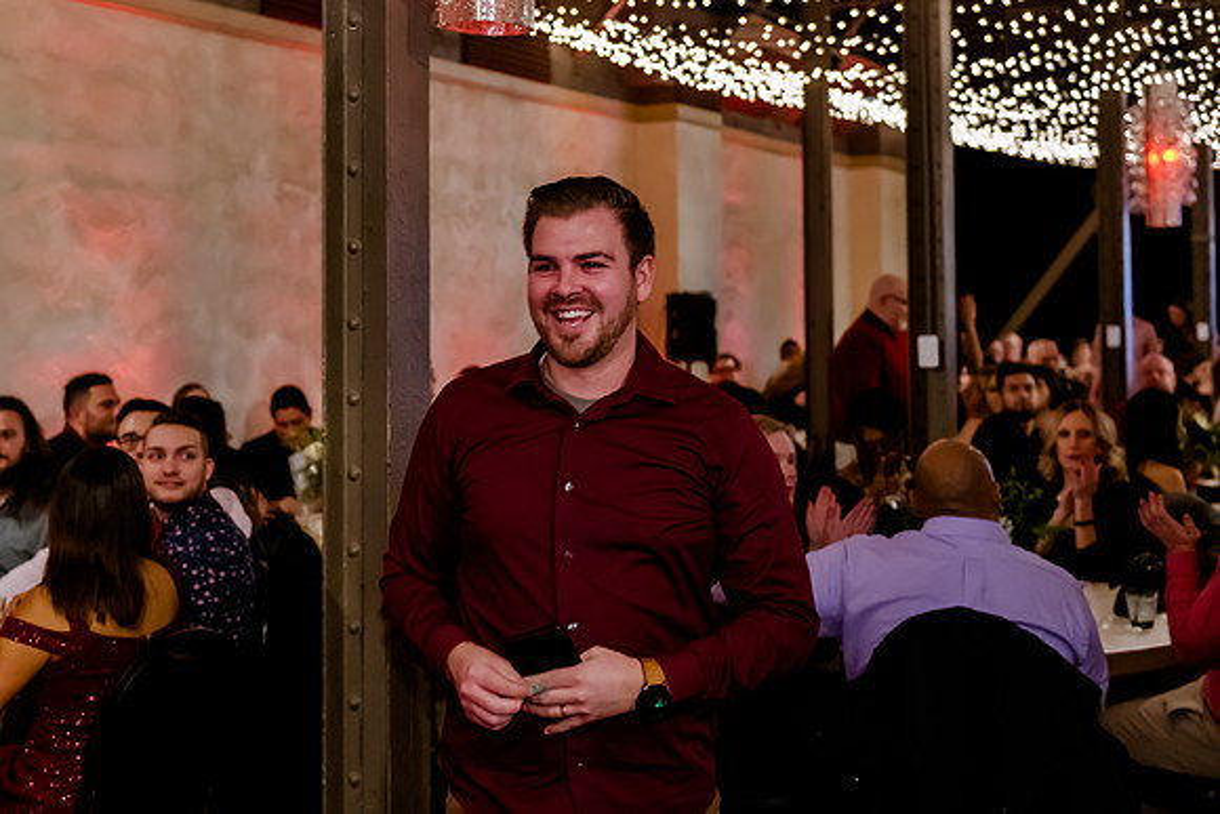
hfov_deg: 37.7
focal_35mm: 53
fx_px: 1781
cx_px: 512
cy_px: 270
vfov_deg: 25.6
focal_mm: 36
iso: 4000
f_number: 2.8
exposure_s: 1/160
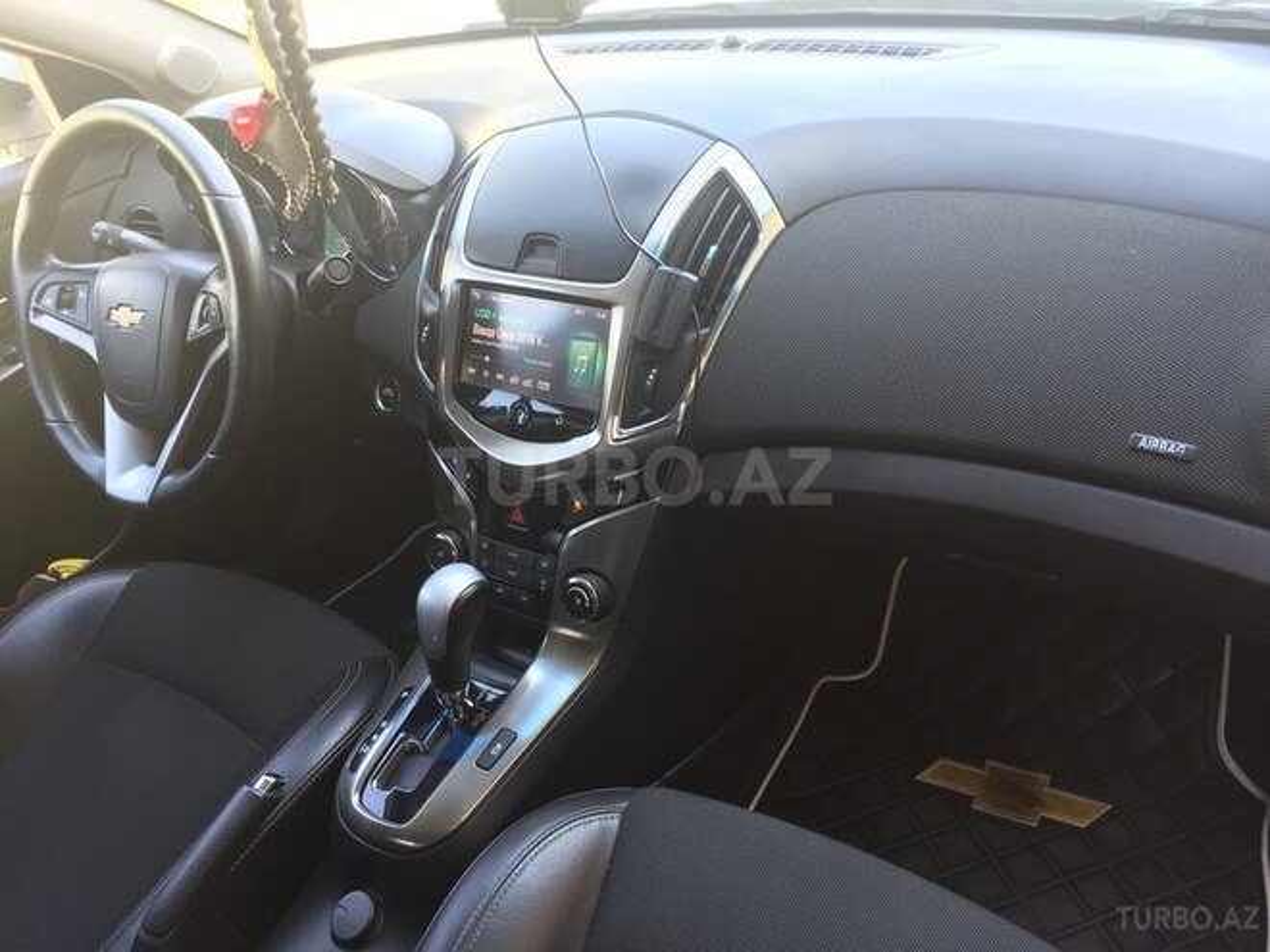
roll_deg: +8.4
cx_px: 635
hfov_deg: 61.7
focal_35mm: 29
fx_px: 1064
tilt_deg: -34.5
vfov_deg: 48.2
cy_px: 476
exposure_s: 1/33
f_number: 2.2
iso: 32
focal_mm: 4.15
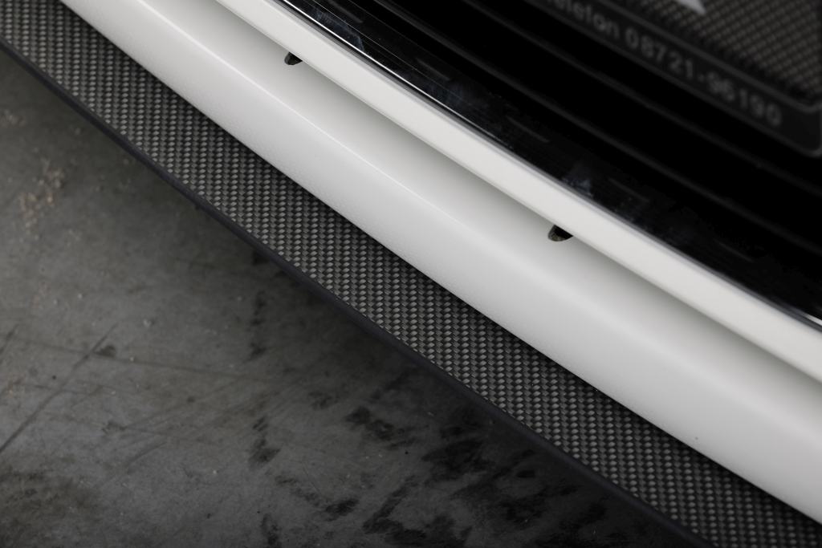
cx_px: 411
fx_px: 4567
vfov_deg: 6.9
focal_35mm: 200
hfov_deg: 10.3
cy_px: 274
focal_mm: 200
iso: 100
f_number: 13
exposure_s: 1/200
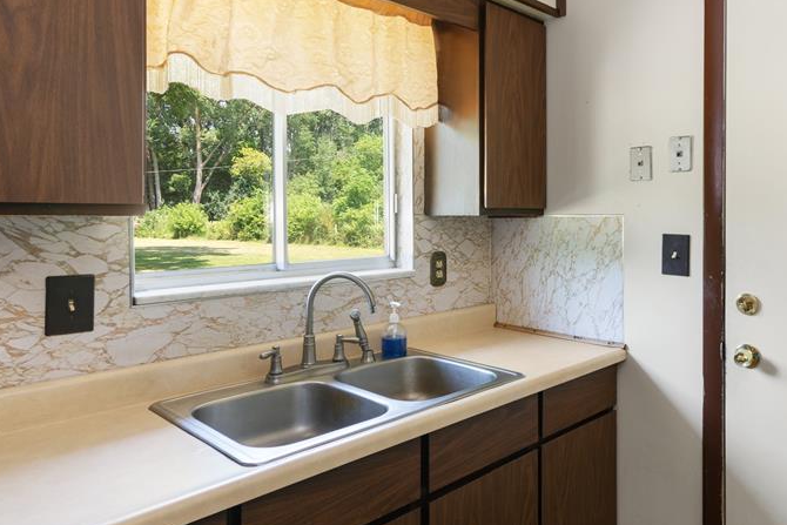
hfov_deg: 68.1
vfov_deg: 49.6
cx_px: 502
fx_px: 568
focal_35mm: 26
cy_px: 247
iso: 400
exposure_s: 1/15
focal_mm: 17
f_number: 9
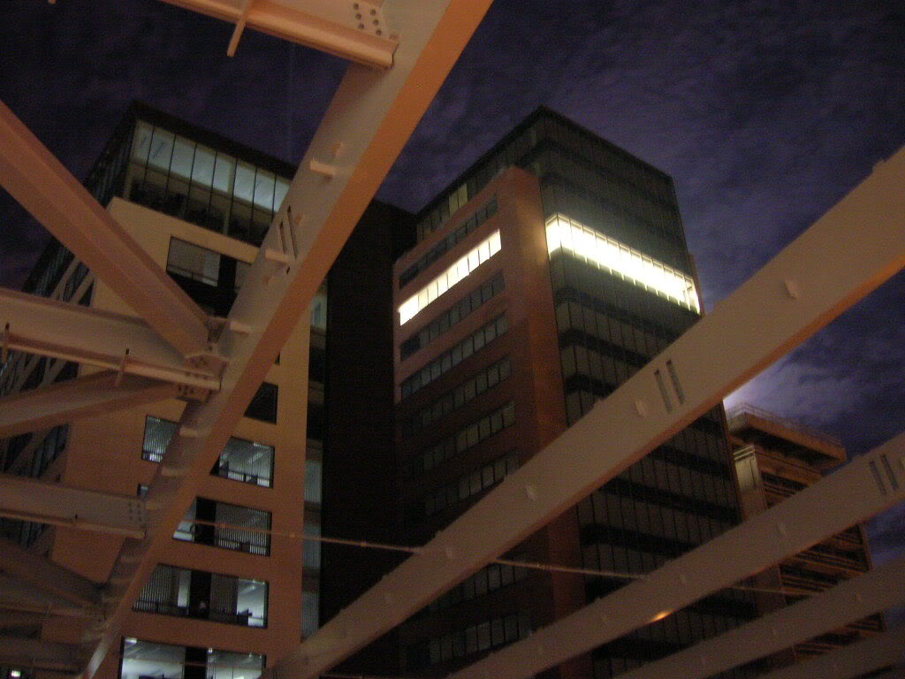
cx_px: 452
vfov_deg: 41.8
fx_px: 889
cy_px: 340
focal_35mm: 34
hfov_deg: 54.0
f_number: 2.9
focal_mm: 5.7
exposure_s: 2
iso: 200
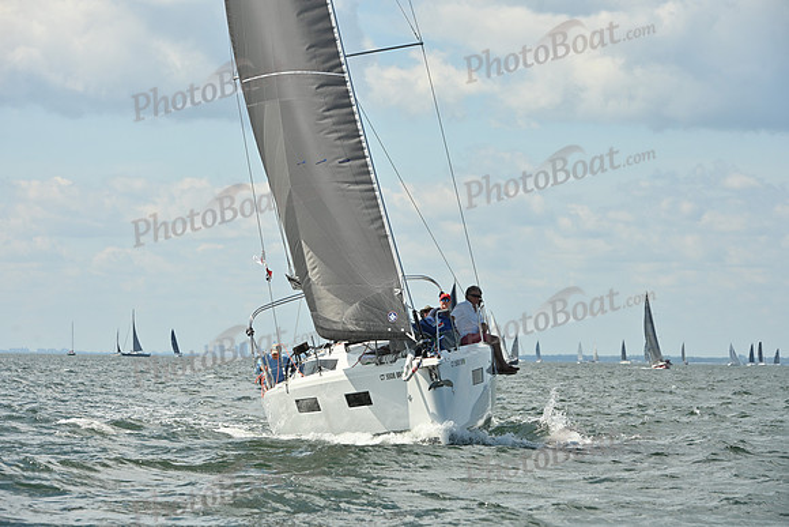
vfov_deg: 9.5
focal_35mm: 145
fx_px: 3179
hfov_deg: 14.2
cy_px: 264
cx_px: 394
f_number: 9
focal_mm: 145
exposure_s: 1/1250
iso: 250
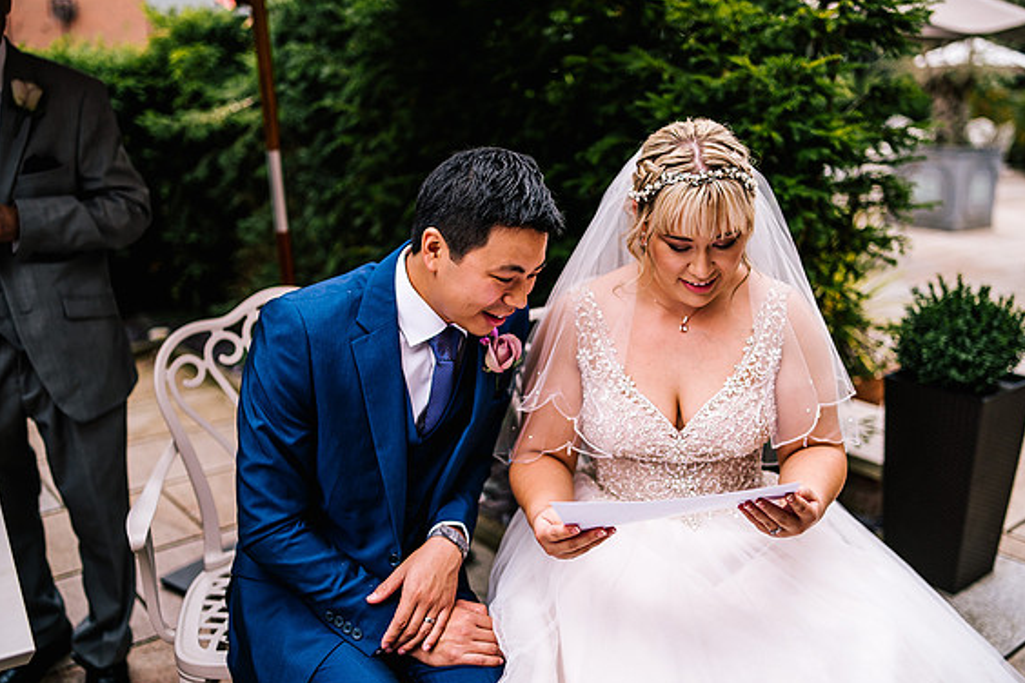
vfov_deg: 36.9
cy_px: 348
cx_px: 523
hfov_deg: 53.1
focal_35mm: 36
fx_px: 1025
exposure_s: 1/1600
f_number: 1.6
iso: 100
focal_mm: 35
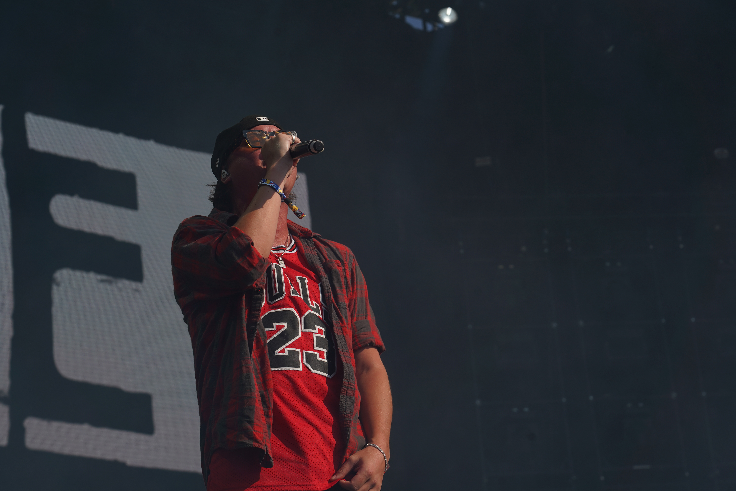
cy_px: 246
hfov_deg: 19.5
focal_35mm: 105
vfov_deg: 13.0
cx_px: 368
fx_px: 2146
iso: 100
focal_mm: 105
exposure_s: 1/640
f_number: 8
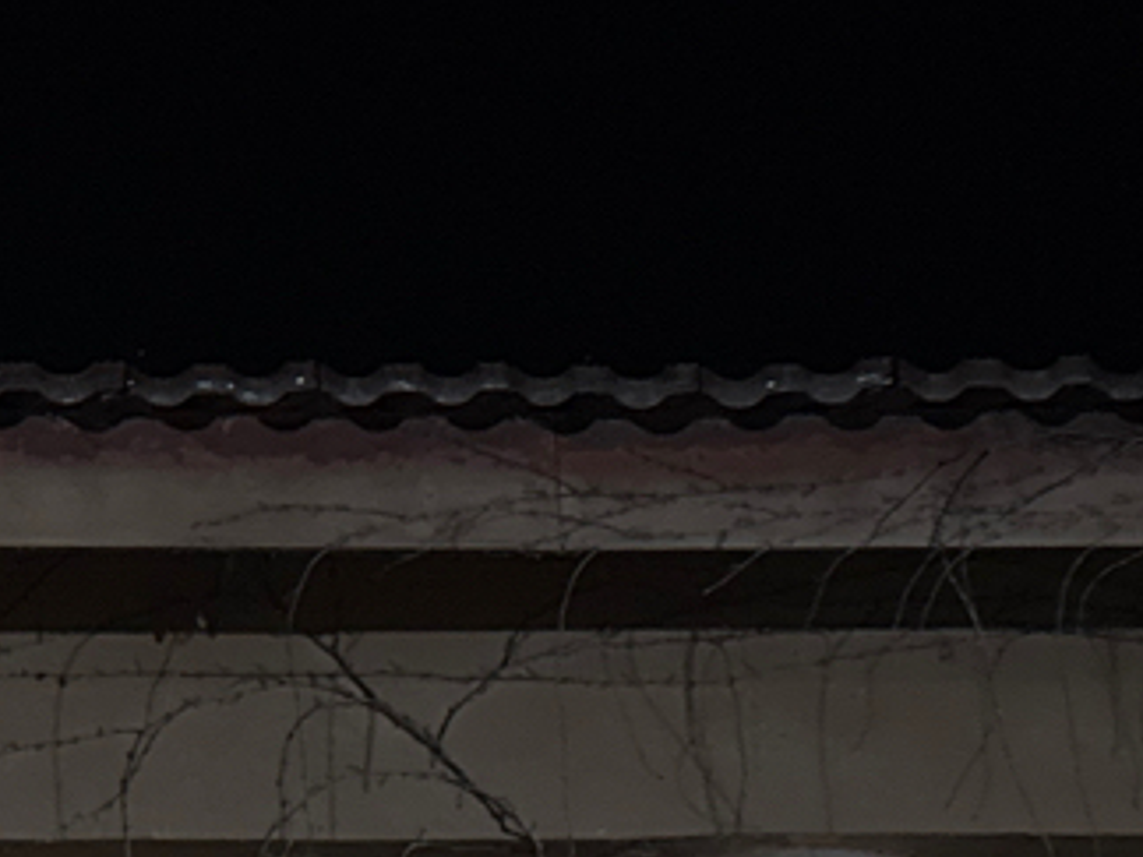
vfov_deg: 12.1
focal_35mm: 111
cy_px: 1589
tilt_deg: +13.0
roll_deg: +0.9
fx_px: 3665
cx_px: -1443
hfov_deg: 13.7
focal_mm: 6.76
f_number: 1.78
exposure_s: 1/31
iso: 1000
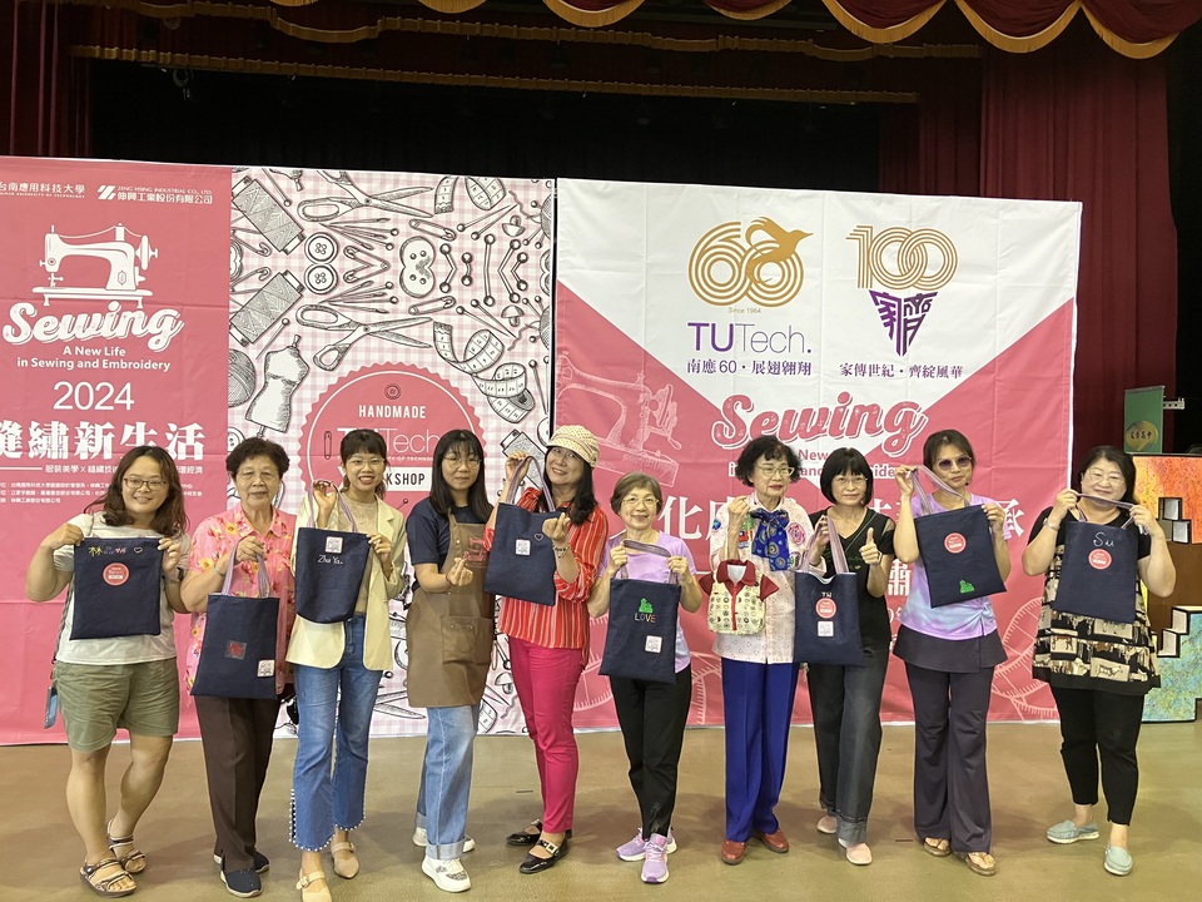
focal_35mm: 28
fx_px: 972
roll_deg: -1.1
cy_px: 451
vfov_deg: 49.7
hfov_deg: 63.4
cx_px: 601
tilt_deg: +1.7
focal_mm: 3.99
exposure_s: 1/60
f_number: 1.8
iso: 160
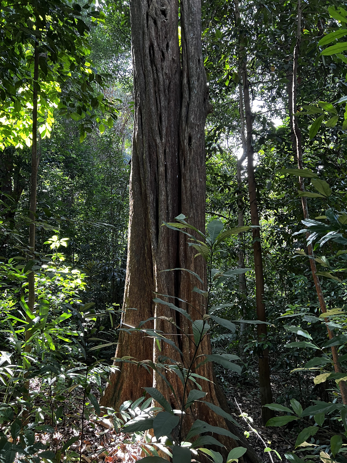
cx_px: 174
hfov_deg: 53.1
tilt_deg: +11.1
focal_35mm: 26
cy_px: 232
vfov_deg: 67.3
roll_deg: +3.0
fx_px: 348
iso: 125
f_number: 1.5
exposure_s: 1/92
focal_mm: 5.7
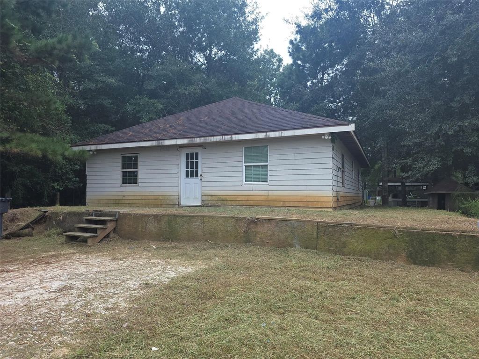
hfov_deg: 73.9
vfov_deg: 58.9
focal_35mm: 23
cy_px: 180
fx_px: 318
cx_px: 240
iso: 12
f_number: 1.7
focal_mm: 6.3
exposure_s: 1/167
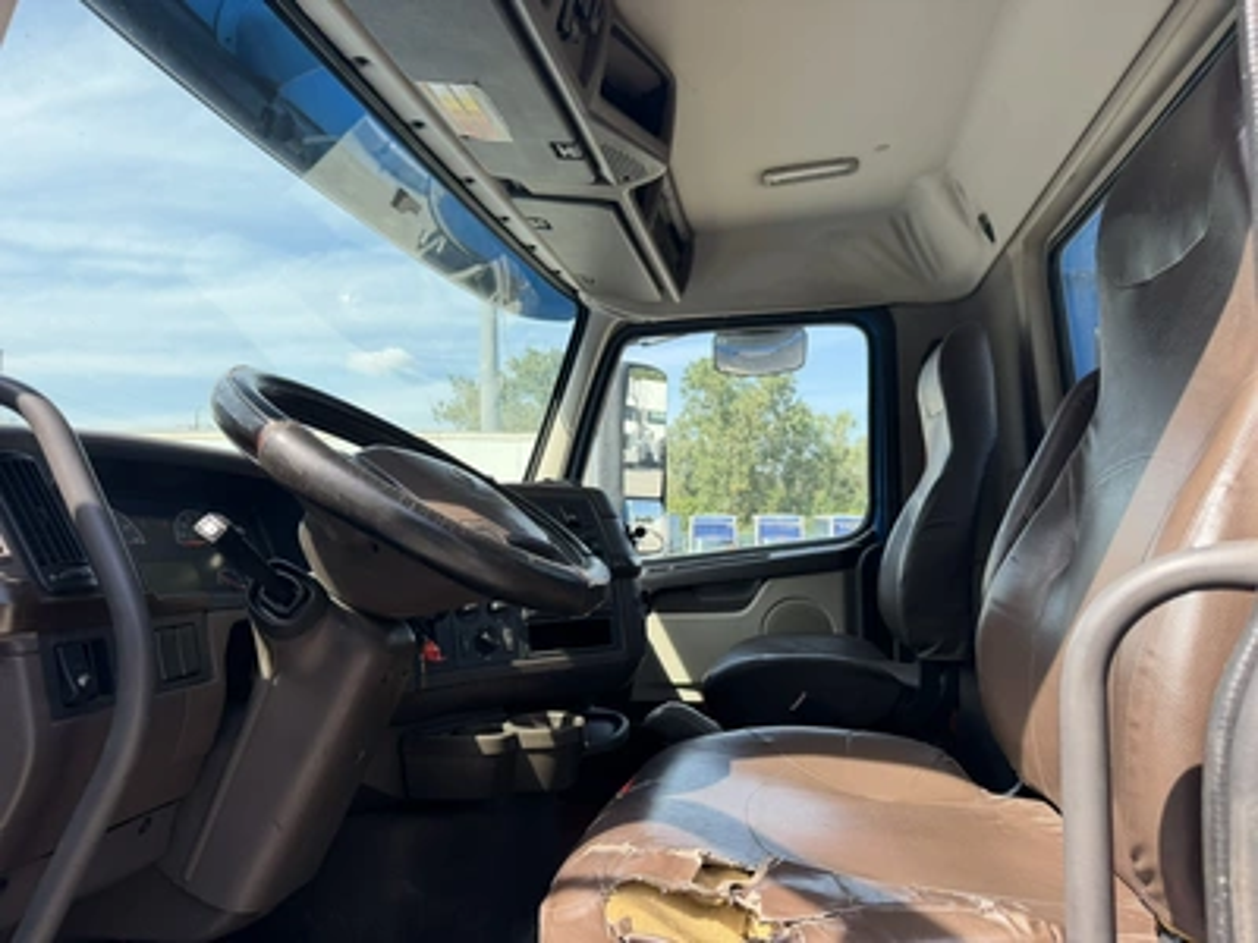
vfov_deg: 56.8
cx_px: 629
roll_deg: +0.8
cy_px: 472
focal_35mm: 24
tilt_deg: +3.2
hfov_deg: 71.6
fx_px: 872
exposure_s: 1/1292
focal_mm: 6.76
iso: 100
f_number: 1.78
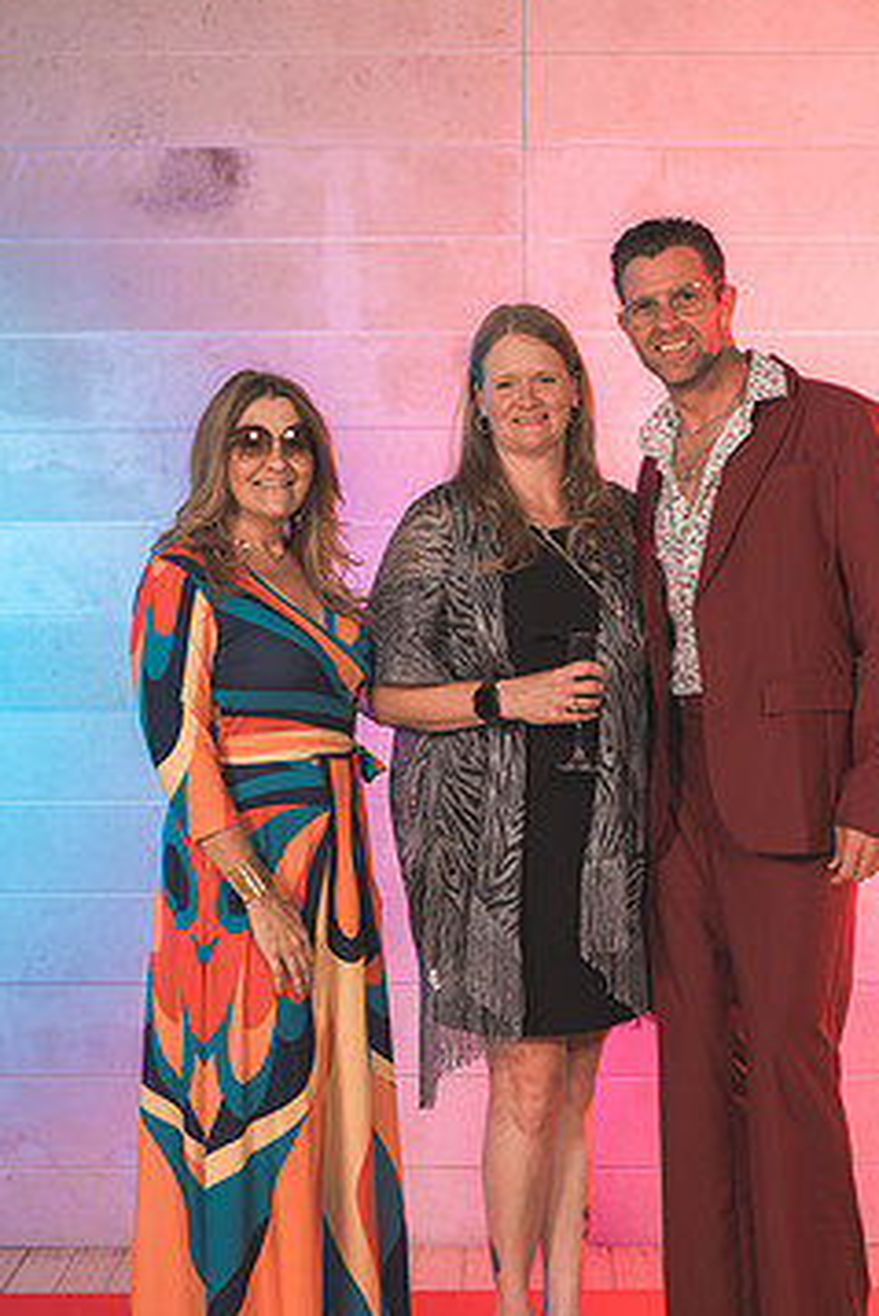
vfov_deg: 23.1
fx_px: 3220
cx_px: 515
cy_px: 743
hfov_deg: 15.5
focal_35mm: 88
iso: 100
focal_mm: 70
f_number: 5
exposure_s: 1/250
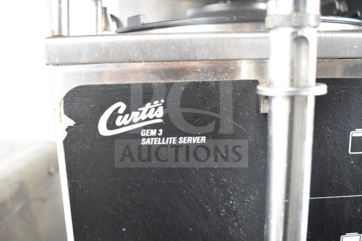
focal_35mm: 33
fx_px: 332
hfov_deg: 57.2
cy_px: 120
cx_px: 181
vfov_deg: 40.0
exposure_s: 1/40
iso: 3600
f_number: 3.8
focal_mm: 22
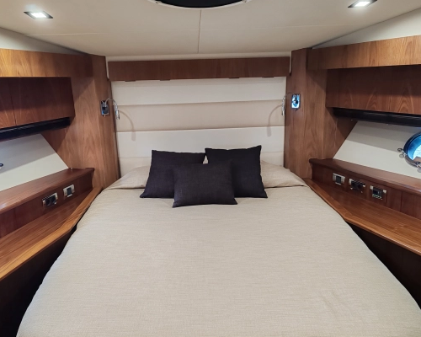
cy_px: 166
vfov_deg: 50.0
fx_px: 361
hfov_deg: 60.4
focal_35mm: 29
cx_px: 200
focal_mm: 6.12
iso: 1600
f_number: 1.9
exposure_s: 1/50
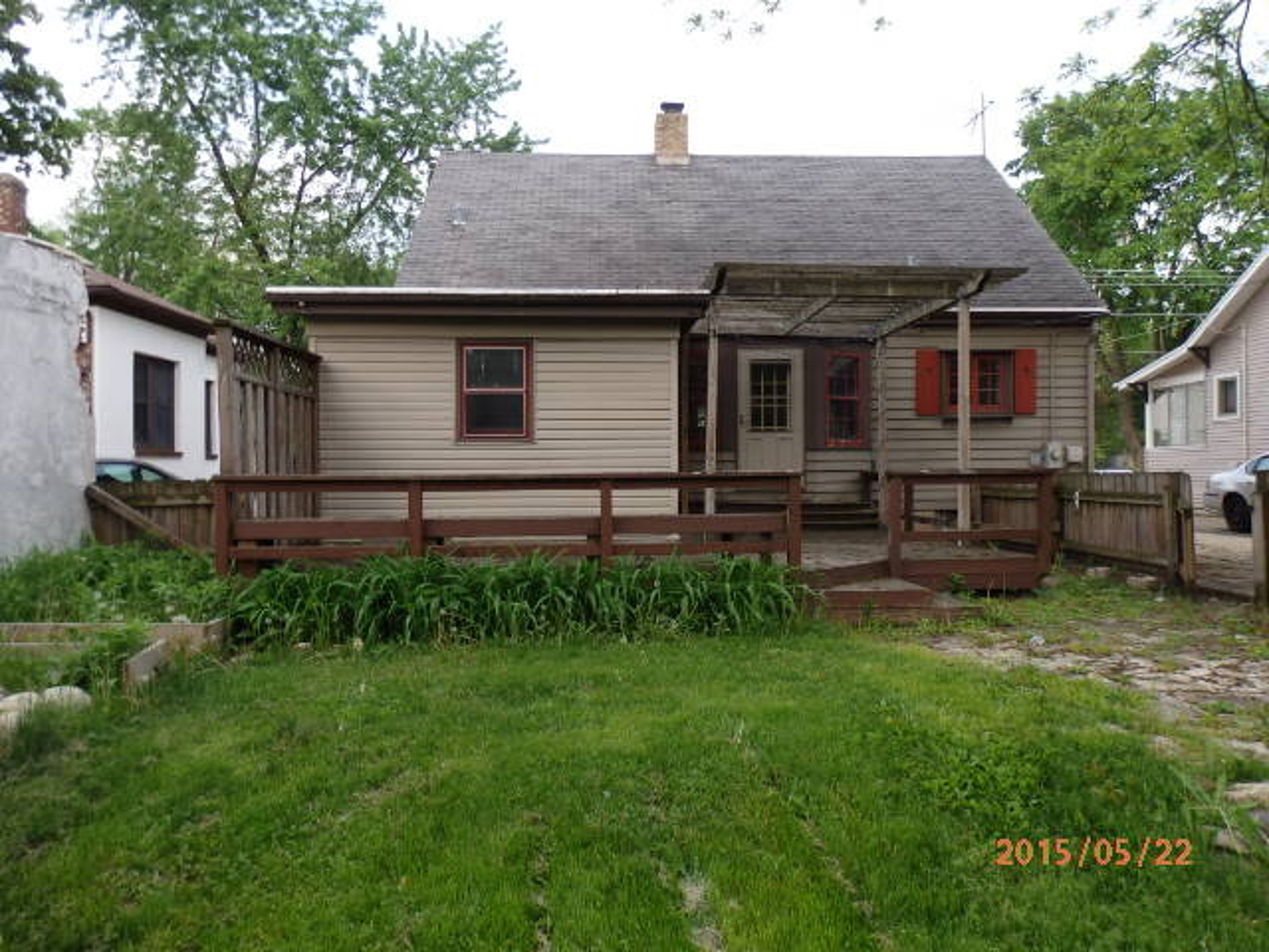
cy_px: 476
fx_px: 916
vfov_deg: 54.9
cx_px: 634
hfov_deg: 69.4
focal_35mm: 25
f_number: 3
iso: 100
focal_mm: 4.5
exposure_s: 1/60
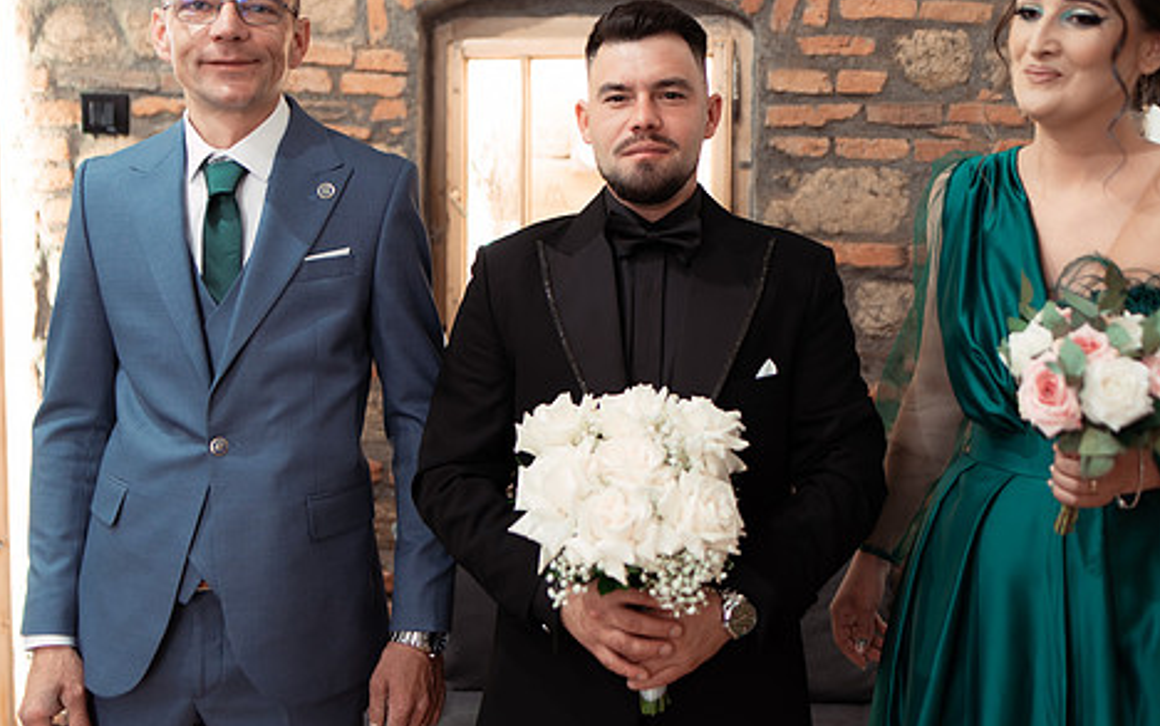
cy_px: 301
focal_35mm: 46
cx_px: 653
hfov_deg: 43.4
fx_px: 1455
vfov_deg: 28.0
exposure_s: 1/200
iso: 1600
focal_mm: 35
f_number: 2
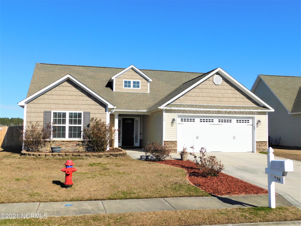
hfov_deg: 51.4
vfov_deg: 39.7
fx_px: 313
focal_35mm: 36
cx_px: 150
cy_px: 113
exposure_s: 1/640
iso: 125
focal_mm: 6.3
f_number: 7
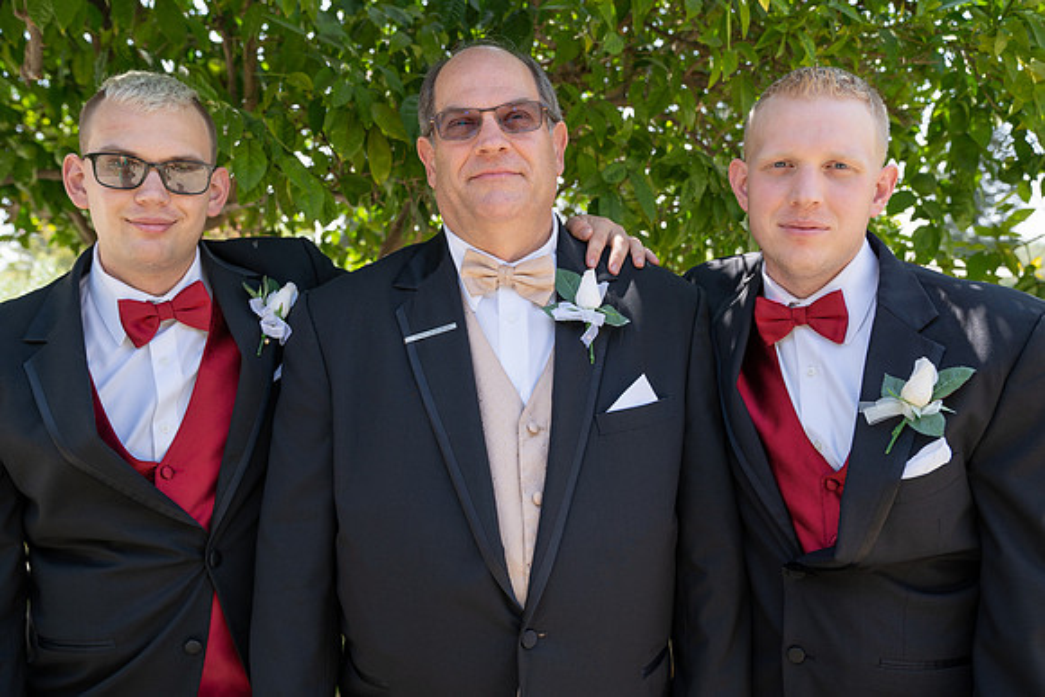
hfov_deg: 60.3
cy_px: 348
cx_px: 522
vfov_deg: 42.3
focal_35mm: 31
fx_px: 900
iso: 160
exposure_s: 1/200
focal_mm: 31
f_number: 4.5
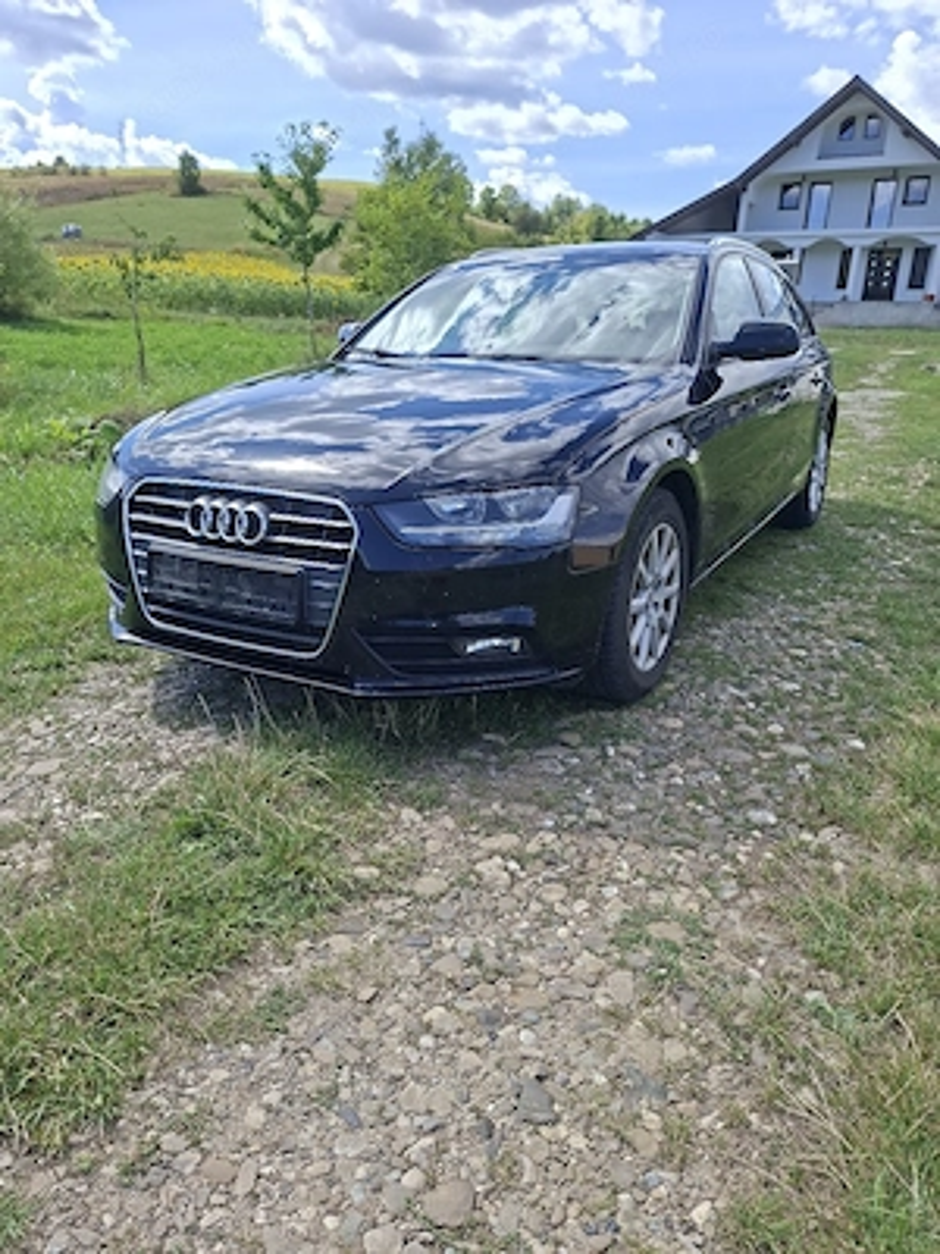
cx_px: 470
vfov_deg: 73.9
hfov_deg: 58.9
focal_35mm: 23
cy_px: 627
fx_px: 833
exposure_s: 1/2000
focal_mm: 5.54
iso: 40
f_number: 1.8
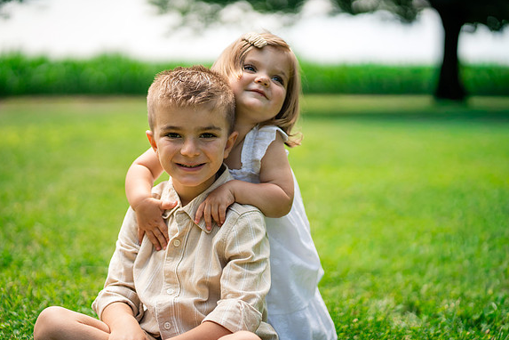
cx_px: 254
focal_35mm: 86
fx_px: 1216
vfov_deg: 15.9
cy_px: 170
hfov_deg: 23.6
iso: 400
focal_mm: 85
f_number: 2
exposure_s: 1/4000
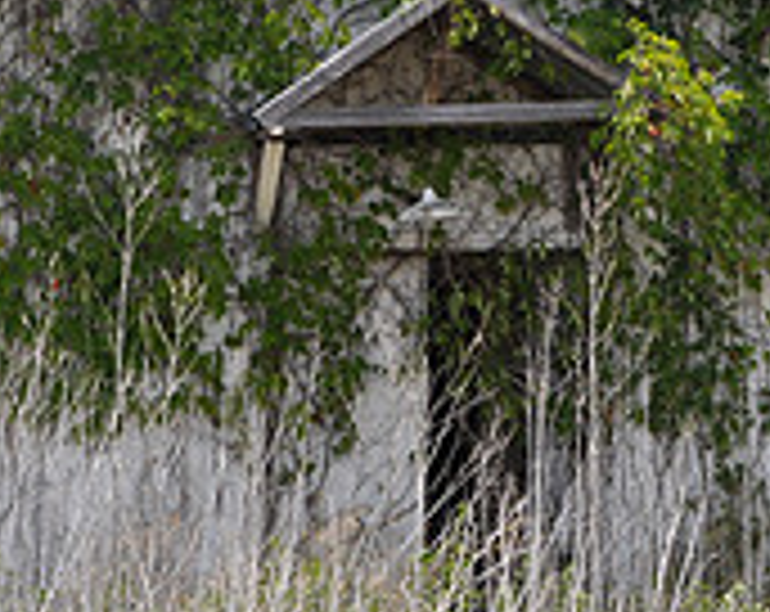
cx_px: 477
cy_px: -7
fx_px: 3479
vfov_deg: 10.0
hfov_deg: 12.6
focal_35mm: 153
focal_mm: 32
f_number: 13
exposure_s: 1/200
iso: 200
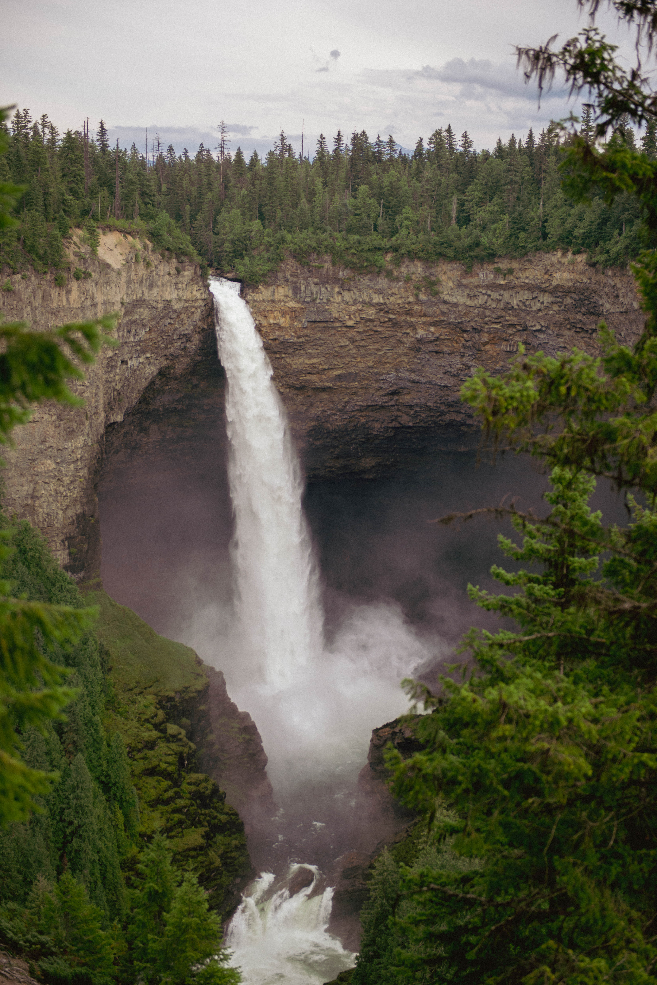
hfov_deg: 22.3
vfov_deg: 32.9
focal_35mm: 61
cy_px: 518
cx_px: 360
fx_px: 1668
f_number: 2.8
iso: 320
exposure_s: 1/800
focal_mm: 55
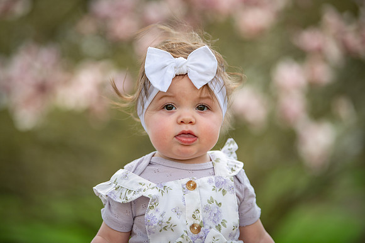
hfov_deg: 15.2
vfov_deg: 10.1
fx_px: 1368
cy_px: 122
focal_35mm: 135
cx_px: 182
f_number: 2.8
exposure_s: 1/1250
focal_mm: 135
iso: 320
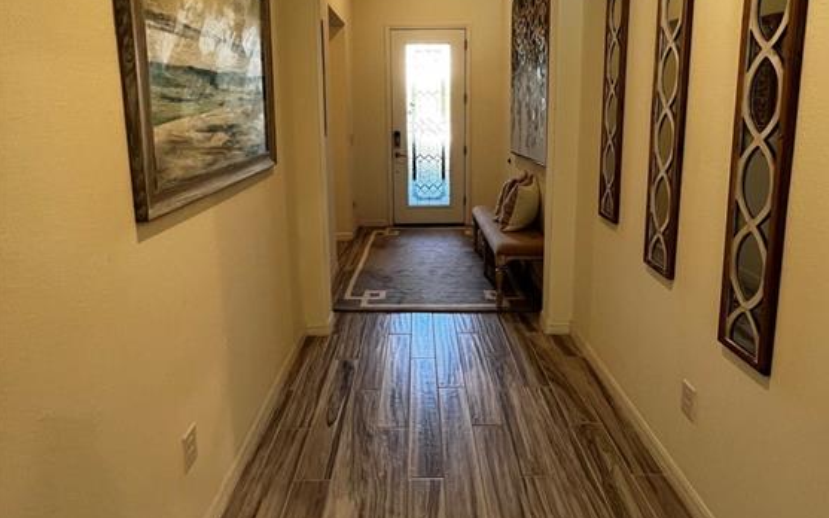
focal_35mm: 19
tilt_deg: -5.3
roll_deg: +1.1
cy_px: 170
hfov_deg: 88.0
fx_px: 429
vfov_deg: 60.6
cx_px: 424
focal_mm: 1.57
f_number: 1.8
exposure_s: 1/120
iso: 200
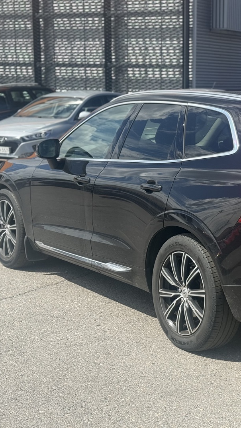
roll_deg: -0.8
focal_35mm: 70
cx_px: 214
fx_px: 795
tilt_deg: -9.2
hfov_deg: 17.0
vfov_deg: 30.2
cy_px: 214
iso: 100
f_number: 1.78
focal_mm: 6.76
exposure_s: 1/4098
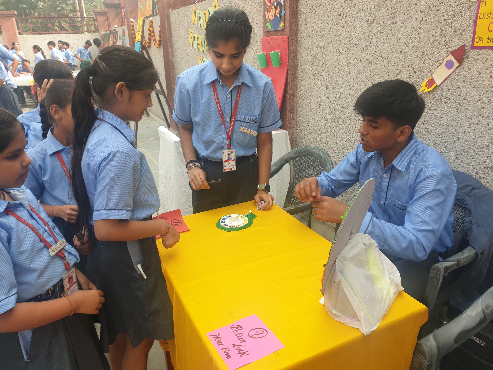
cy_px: 185
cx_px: 246
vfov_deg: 53.1
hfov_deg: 67.3
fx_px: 370
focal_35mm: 26
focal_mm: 4.3
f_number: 2.4
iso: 50
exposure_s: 1/315
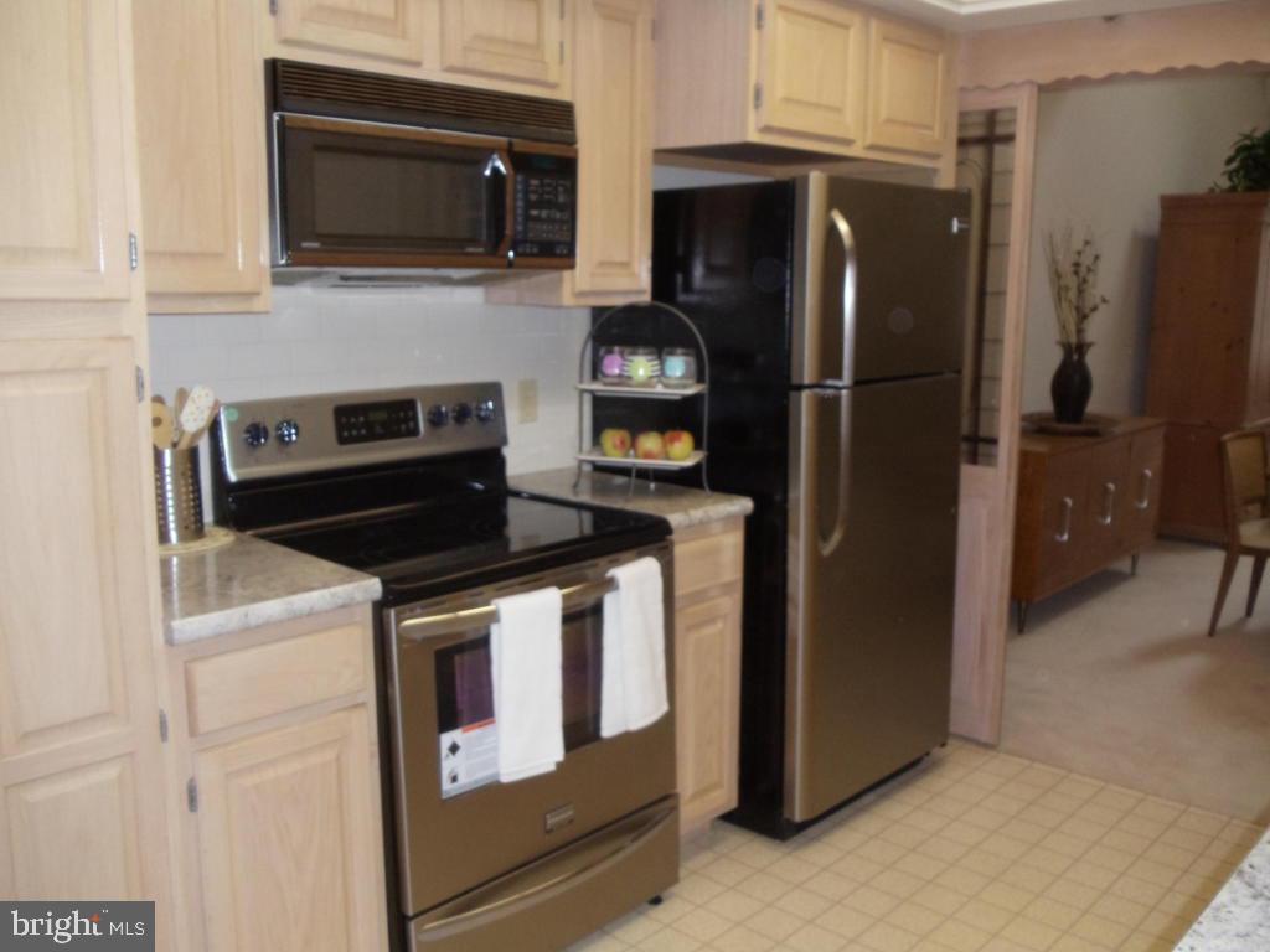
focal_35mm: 44
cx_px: 635
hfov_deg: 42.9
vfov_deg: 32.9
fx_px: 1614
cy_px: 476
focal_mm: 6
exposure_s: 1/30
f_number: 3.5
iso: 200
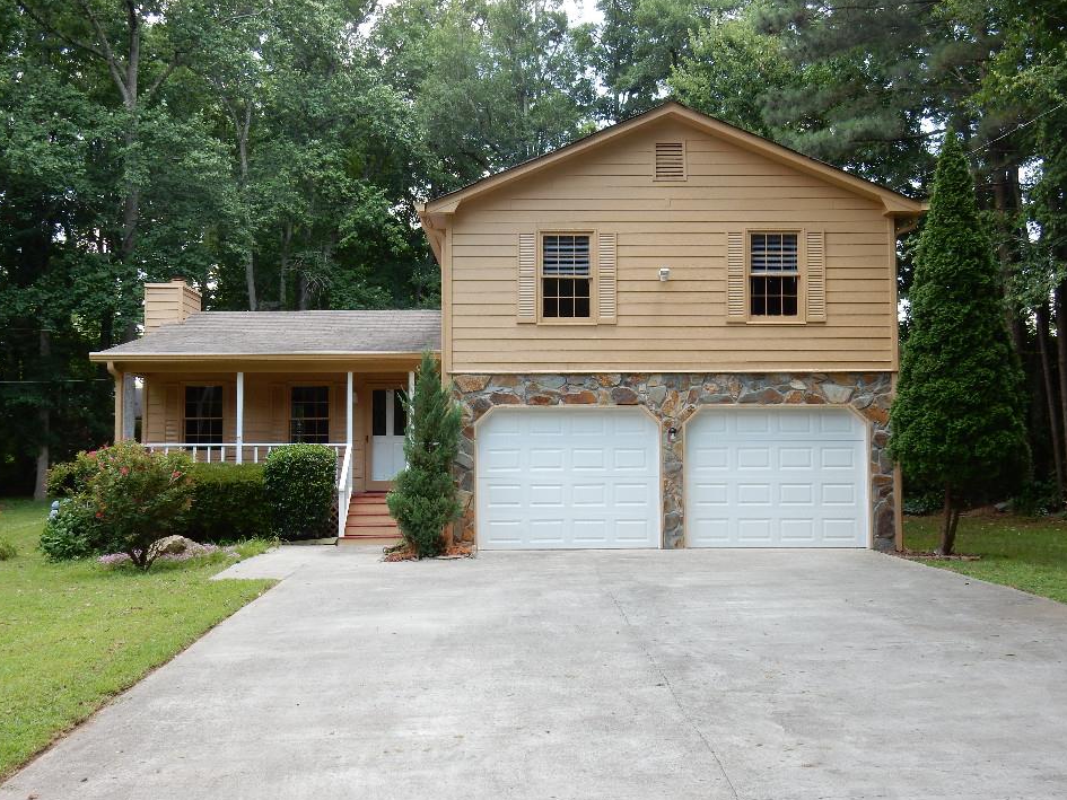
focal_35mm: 39
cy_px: 372
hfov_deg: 47.9
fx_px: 1202
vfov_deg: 36.8
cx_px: 530
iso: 125
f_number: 4
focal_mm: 6.4
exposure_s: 1/160
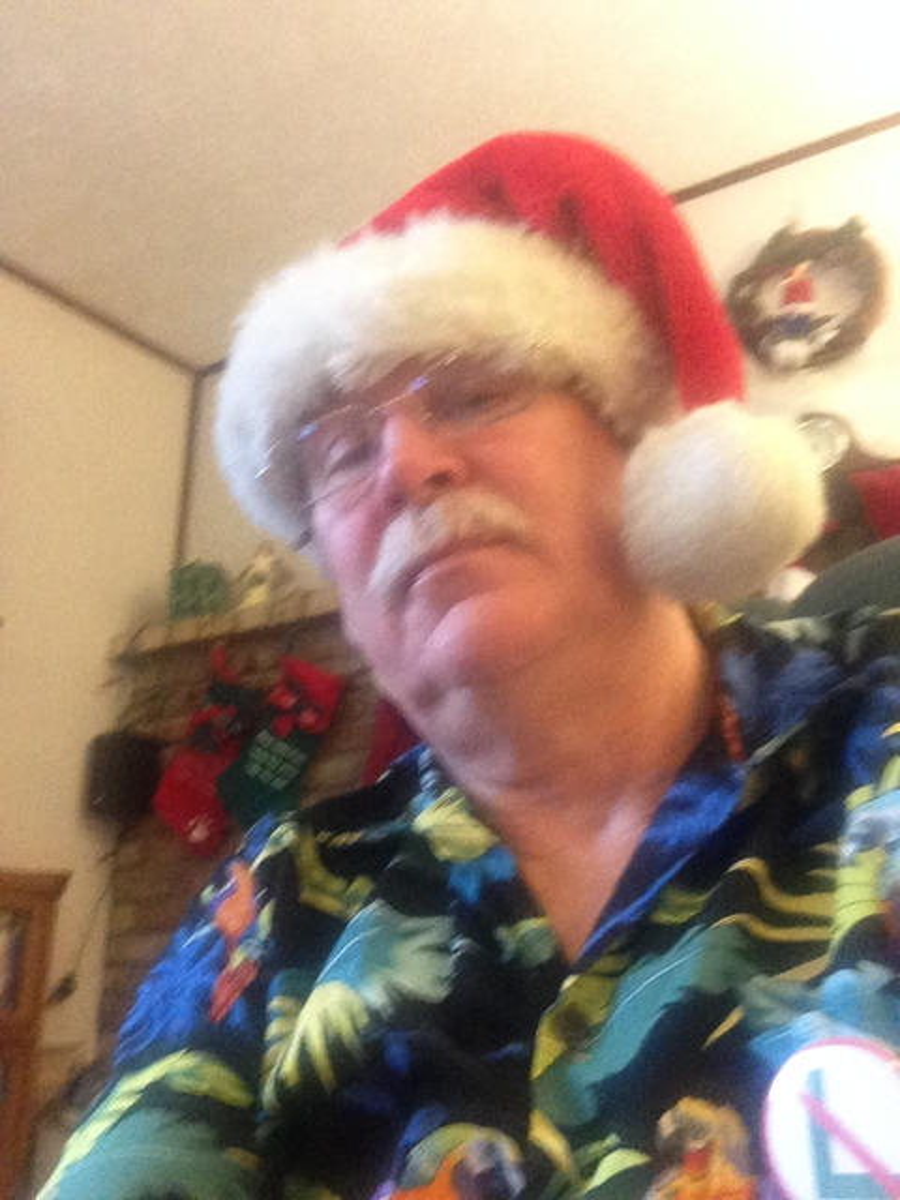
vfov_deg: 52.6
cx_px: 450
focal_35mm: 35
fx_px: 1213
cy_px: 600
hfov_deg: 40.7
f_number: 2.4
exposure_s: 1/15
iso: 320
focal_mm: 2.18
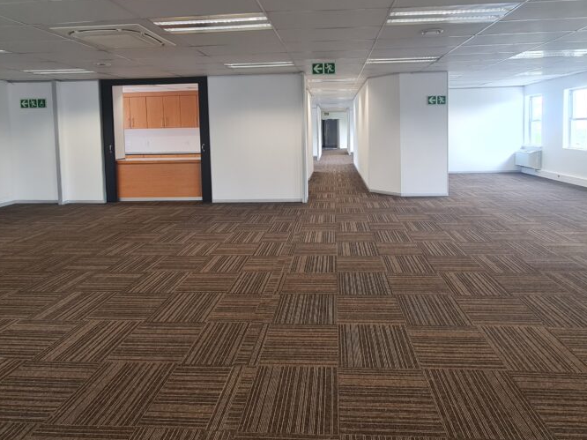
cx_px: 301
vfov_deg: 64.4
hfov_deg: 81.7
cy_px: 150
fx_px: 339
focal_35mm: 20
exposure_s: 1/50
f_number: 2.2
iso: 200
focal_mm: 2.2
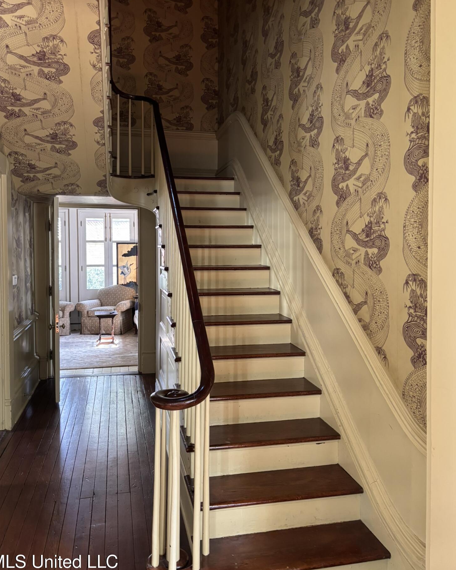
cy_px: 276
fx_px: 472
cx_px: 225
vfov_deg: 62.2
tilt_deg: -0.3
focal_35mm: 28
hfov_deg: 51.5
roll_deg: -1.3
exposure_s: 1/60
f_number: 1.6
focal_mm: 5.96
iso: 320
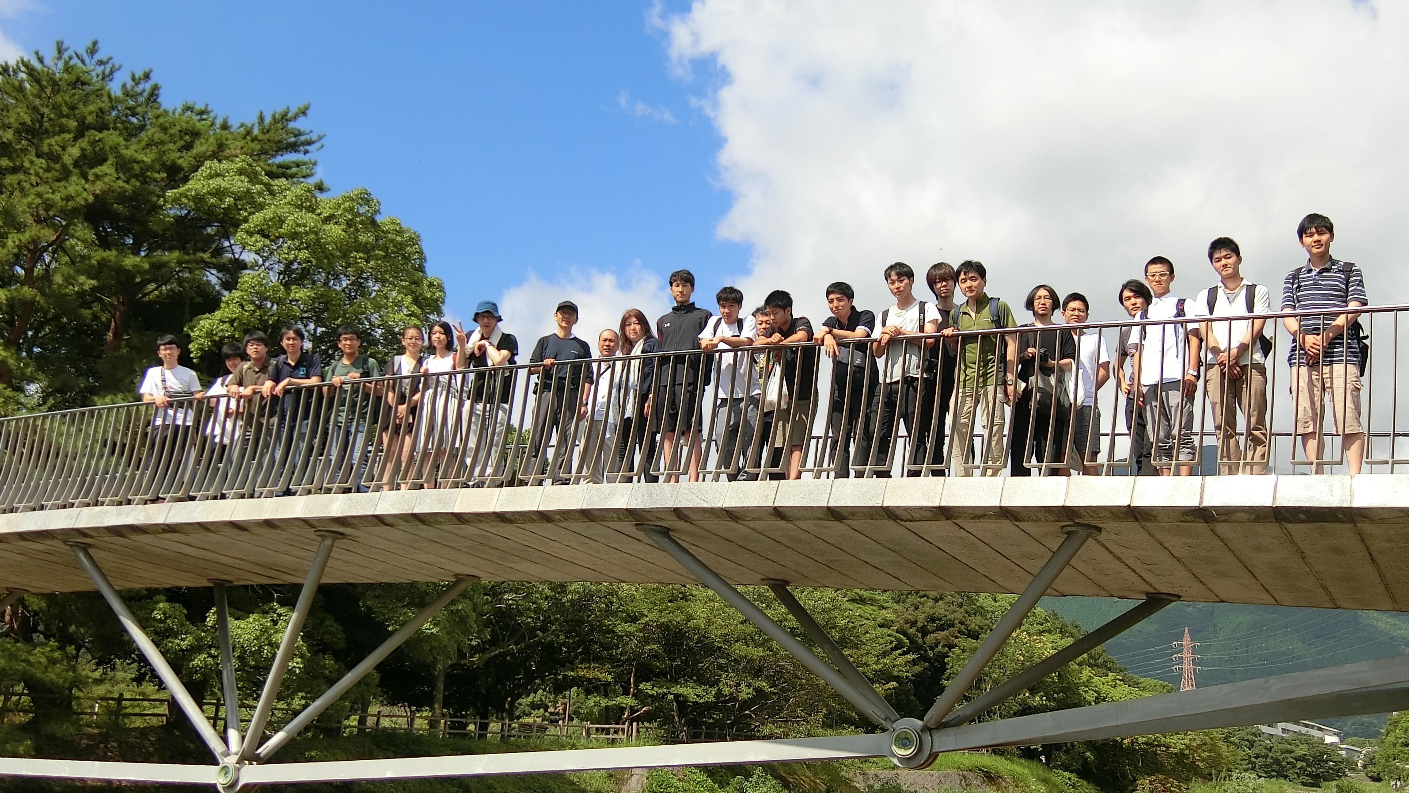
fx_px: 1532
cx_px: 769
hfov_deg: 49.3
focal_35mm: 41
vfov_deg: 29.0
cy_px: 418
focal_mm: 6.4
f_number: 8.2
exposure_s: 1/200
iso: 80
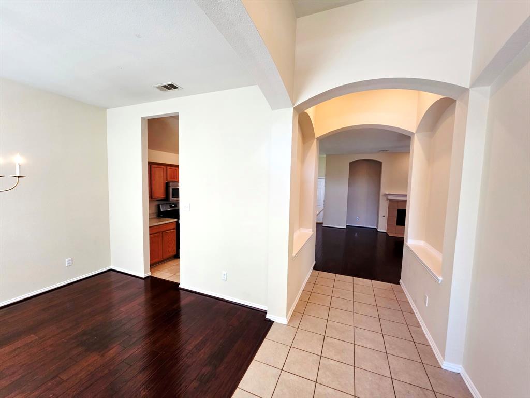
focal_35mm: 13
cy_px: 199
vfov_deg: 89.9
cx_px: 265
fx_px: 199
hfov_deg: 106.2
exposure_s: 1/120
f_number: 1.9
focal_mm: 2.2
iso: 125
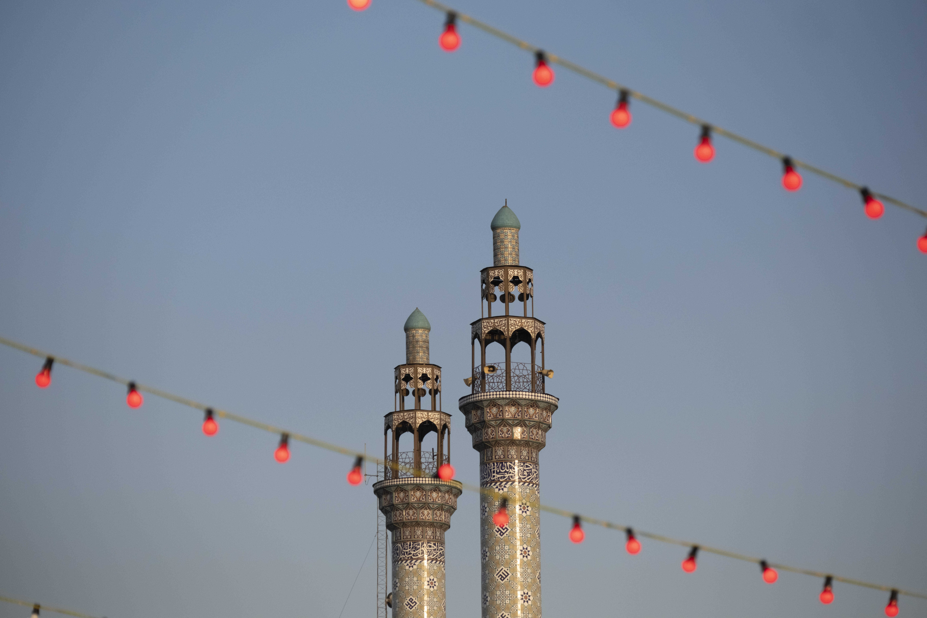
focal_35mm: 147
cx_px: 464
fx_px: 3785
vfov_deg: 9.3
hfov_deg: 14.0
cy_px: 309
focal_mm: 98.2
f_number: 3.2
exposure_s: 1/6400
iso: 640
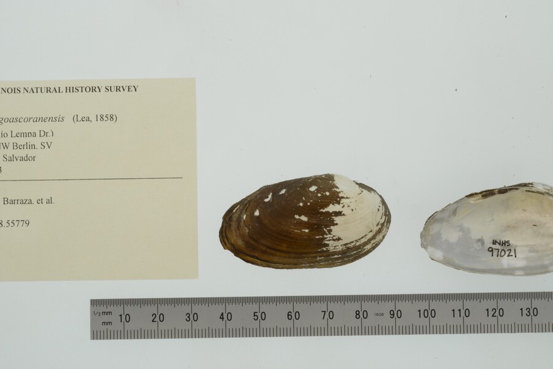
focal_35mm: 80
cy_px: 127
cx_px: 275
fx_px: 1229
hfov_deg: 25.4
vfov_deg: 17.0
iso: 100
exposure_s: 1/15
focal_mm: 60
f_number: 32
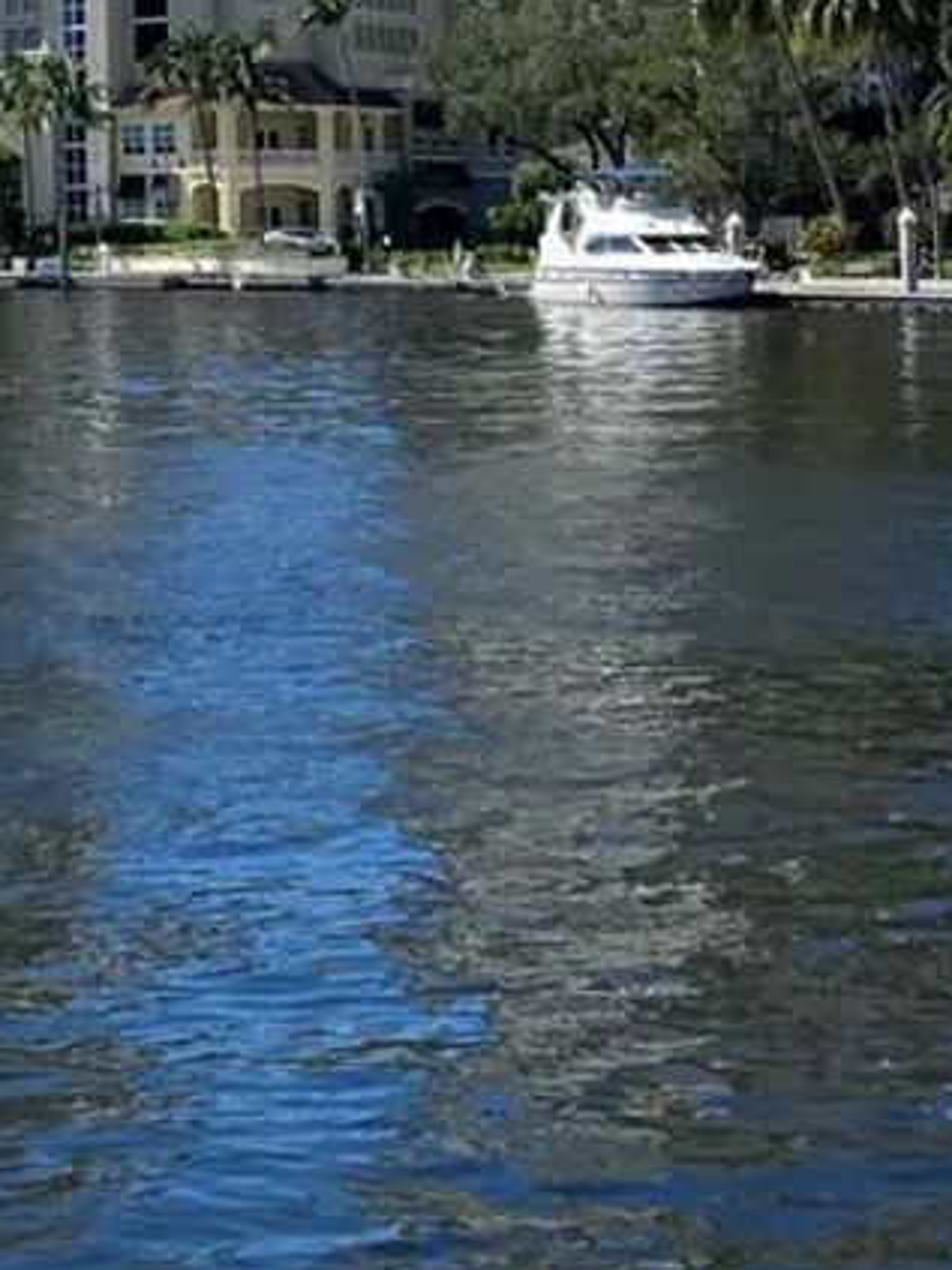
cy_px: -122
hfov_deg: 16.9
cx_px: -168
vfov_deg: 22.0
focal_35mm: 84
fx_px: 3082
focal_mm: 4.25
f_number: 1.8
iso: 32
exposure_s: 1/3040
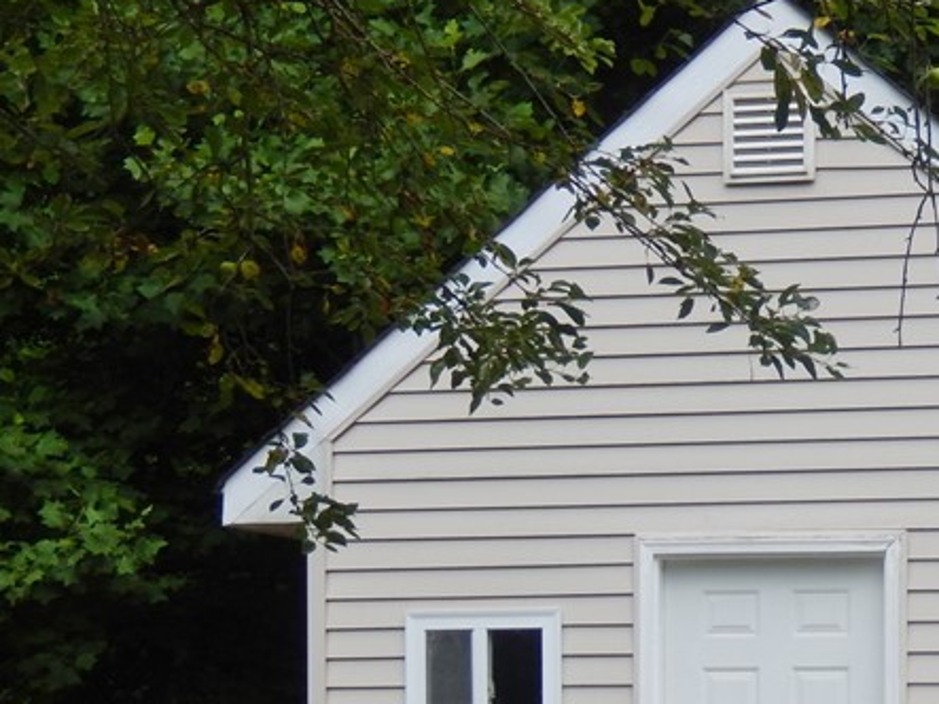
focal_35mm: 104
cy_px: 720
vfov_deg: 14.0
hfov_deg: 18.3
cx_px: 984
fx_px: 2820
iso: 125
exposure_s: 1/125
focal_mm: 8.1
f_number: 4.3
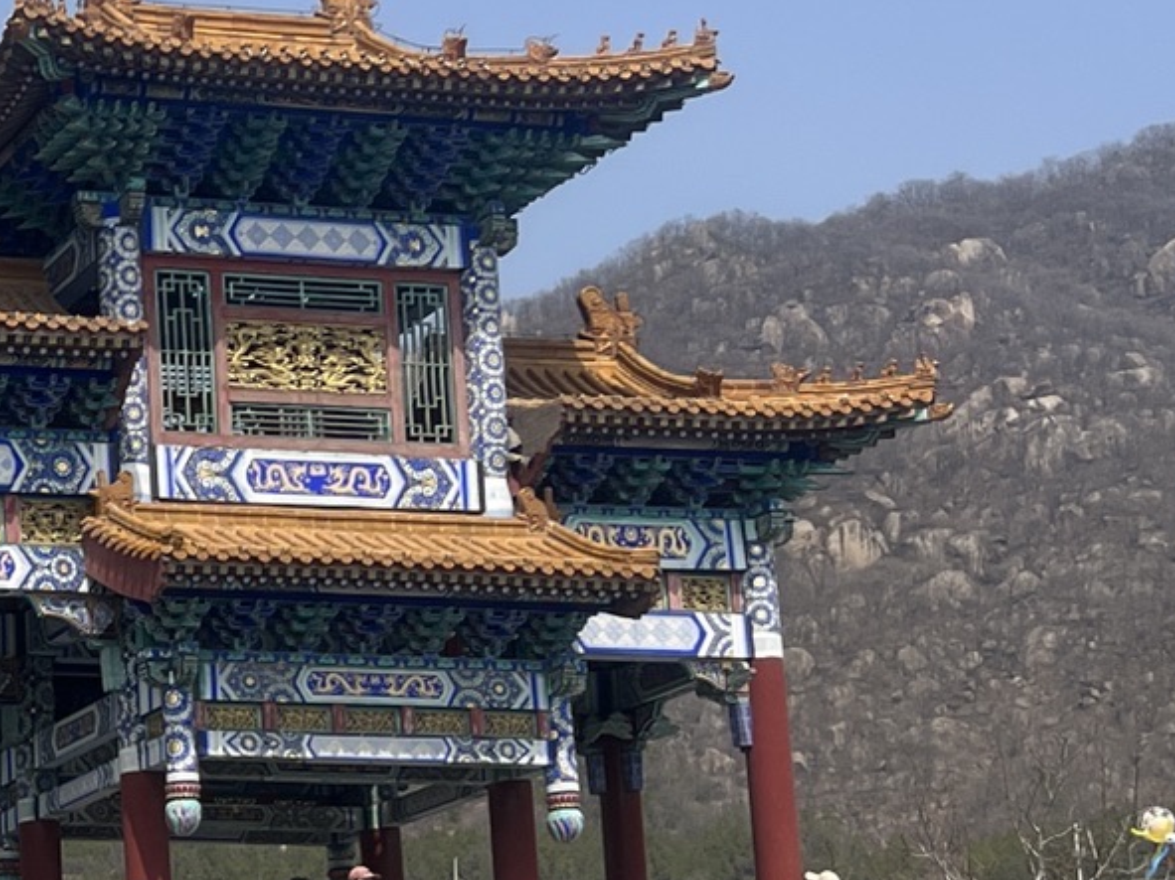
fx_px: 2986
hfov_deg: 19.6
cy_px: 900
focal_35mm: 88
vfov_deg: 16.4
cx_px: -533
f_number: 1.6
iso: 50
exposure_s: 1/4651
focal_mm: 5.1
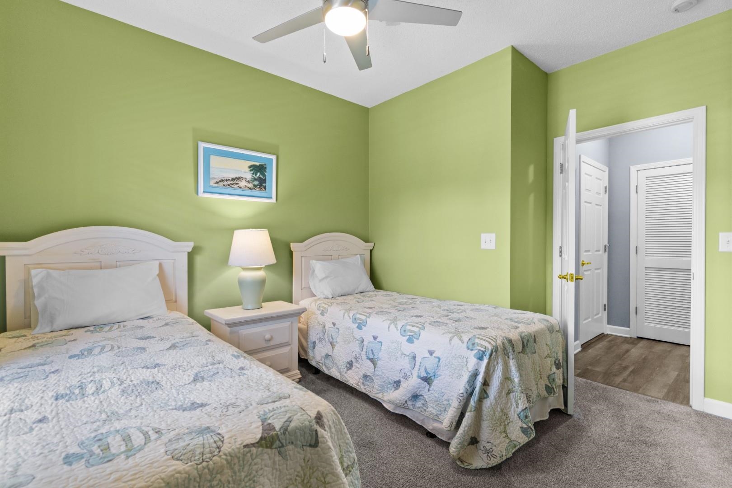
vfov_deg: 73.7
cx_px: 366
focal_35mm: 16
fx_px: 325
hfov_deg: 96.7
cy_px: 244
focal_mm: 11
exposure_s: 1/3
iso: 100
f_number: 4.8
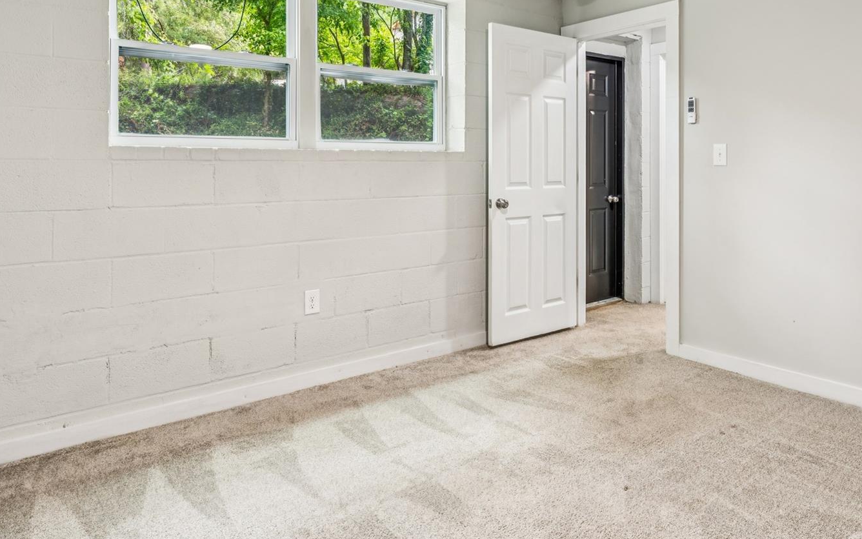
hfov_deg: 70.7
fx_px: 602
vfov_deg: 47.3
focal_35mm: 26
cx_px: 499
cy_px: 170
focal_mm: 16.4
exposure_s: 1/1.67
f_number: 9
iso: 100
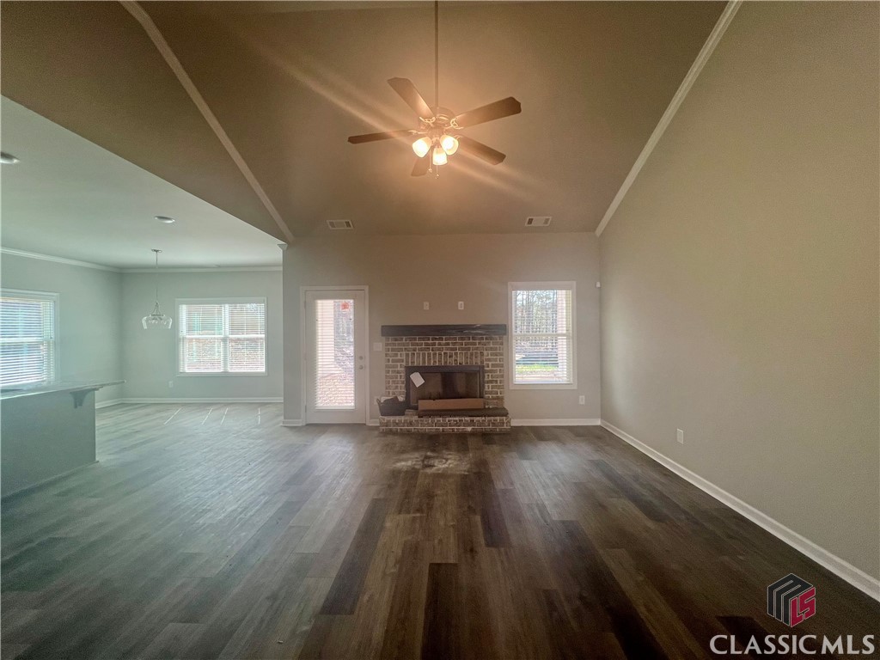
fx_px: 330
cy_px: 330
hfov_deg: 106.2
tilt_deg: -0.9
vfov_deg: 89.9
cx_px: 440
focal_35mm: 13
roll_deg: +1.1
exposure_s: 1/120
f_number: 1.8
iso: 80
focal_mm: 1.57
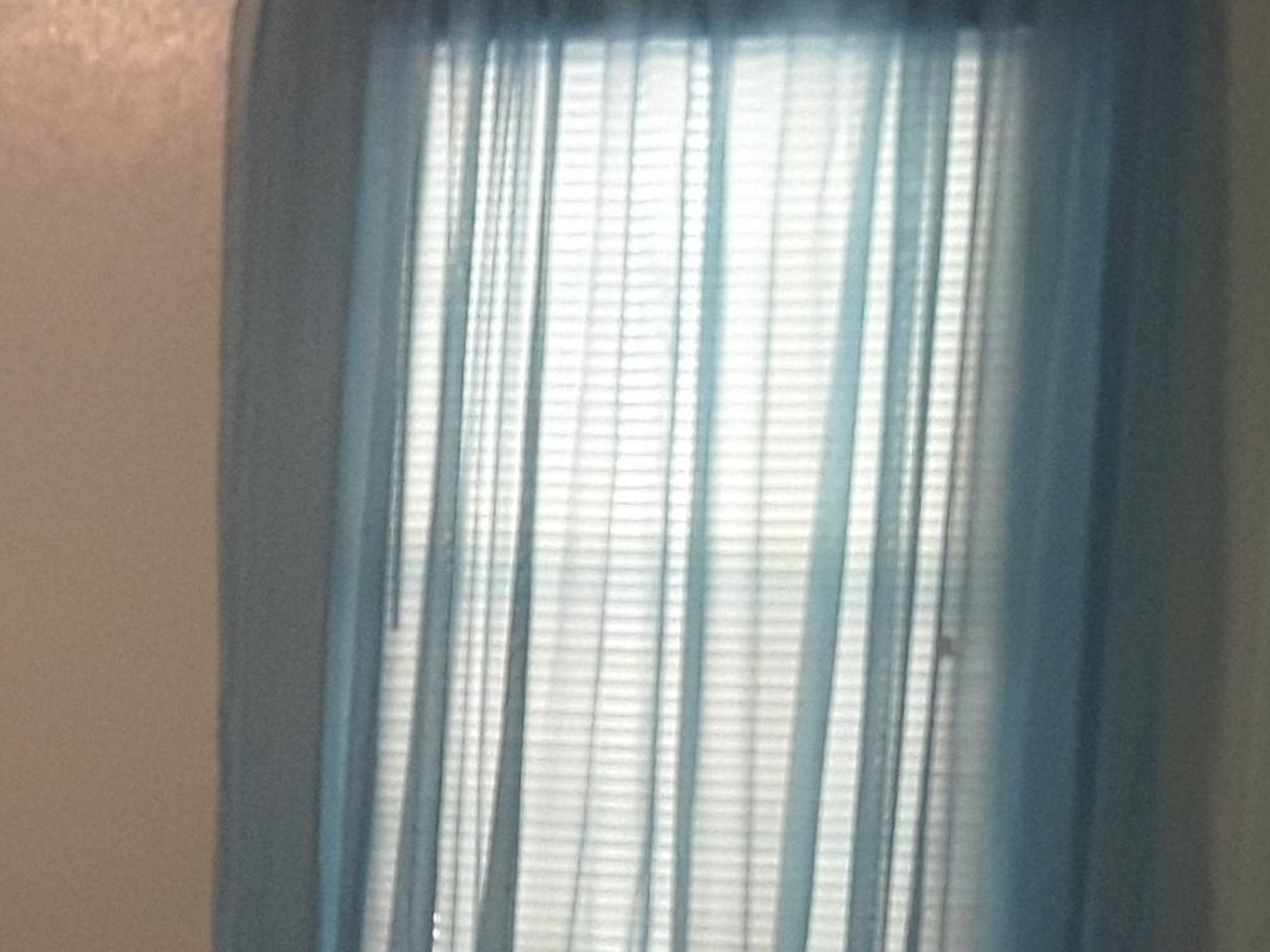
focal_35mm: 92
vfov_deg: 16.0
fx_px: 3375
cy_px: 760
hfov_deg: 20.1
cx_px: -235
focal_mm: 2.9
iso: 200
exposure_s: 1/24
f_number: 1.9
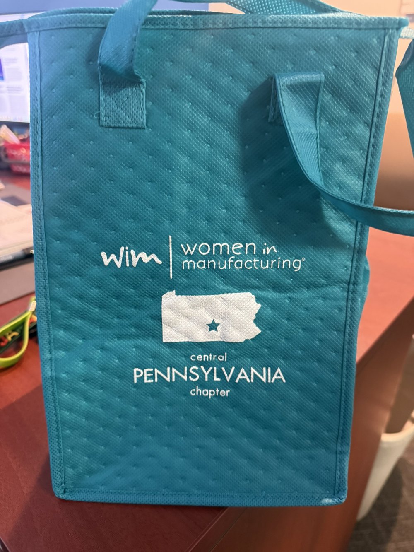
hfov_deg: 56.8
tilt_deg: -26.9
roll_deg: -1.4
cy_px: 276
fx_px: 383
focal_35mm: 24
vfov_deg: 71.6
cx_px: 207
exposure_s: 1/40
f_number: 1.78
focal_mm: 6.76
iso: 800
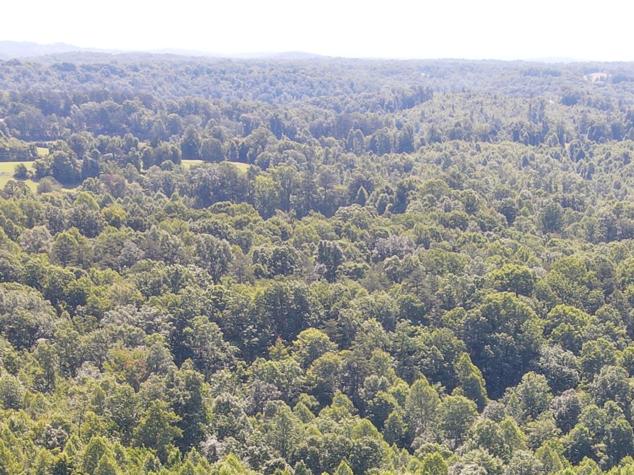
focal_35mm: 66
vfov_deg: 20.0
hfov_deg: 28.7
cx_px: 508
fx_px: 1209
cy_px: 653
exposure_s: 1/15
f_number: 2.8
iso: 110
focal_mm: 4.5
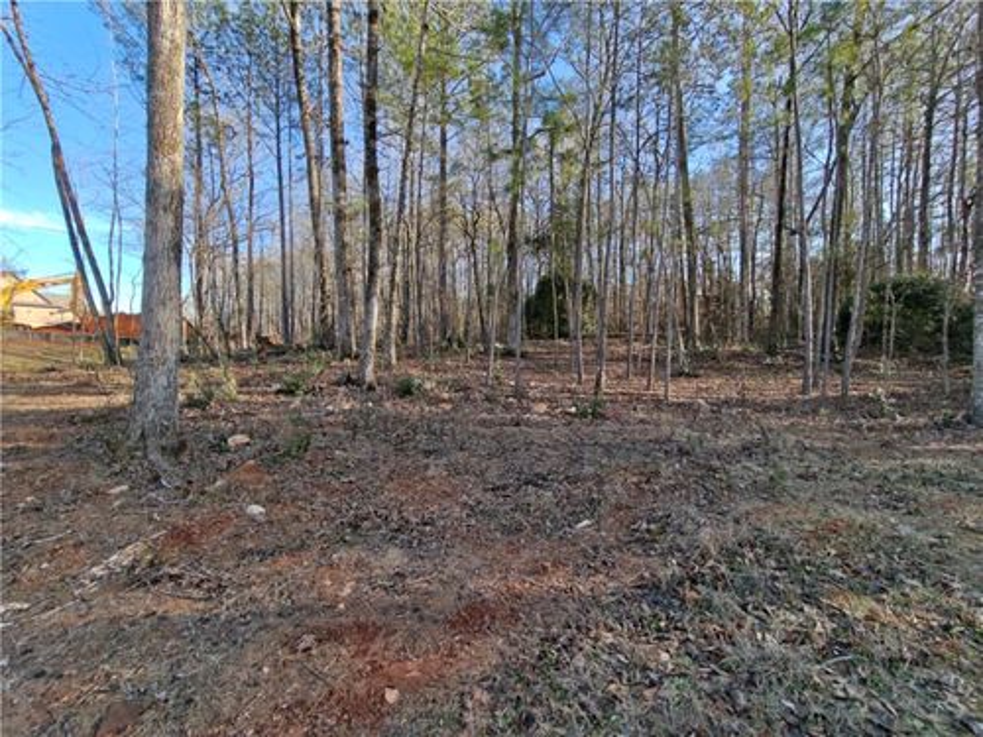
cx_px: 492
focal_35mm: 16
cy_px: 368
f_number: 2
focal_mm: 2.31
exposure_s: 1/330
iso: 50
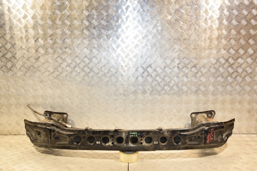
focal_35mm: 38
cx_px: 128
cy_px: 86
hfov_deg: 51.3
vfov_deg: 35.5
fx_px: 268
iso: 800
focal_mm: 25
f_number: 5
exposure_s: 1/200
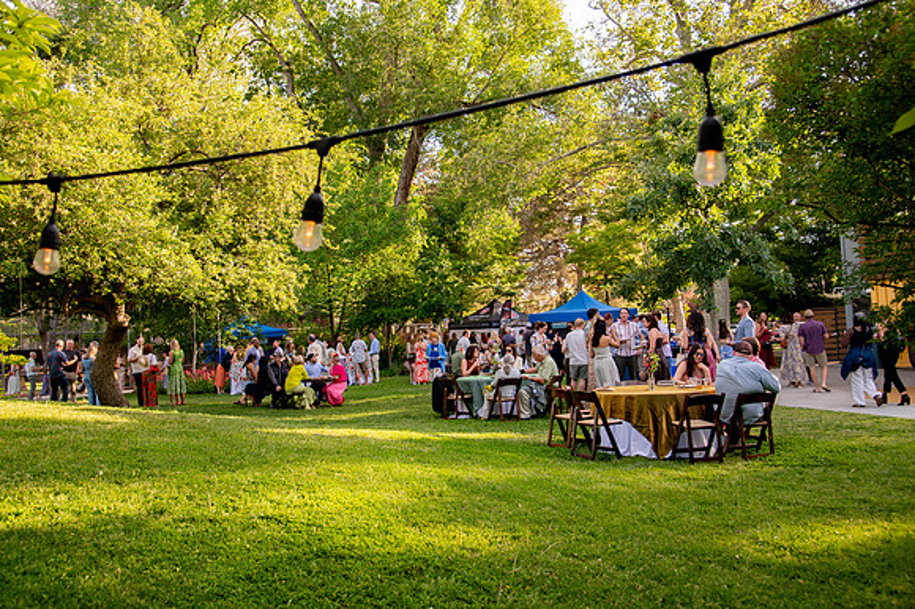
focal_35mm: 31
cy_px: 304
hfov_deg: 60.2
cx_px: 442
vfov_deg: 42.2
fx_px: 788
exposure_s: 1/400
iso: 500
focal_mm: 30
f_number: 5
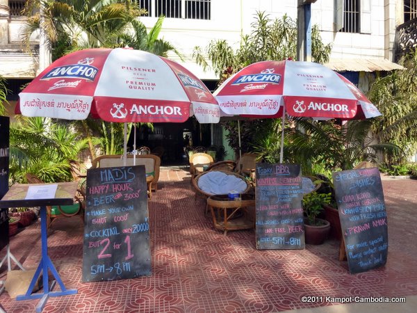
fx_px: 301
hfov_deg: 69.4
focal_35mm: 25
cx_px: 208
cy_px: 156
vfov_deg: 54.9
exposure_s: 1/400
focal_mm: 4.5
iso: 125
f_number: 3.3
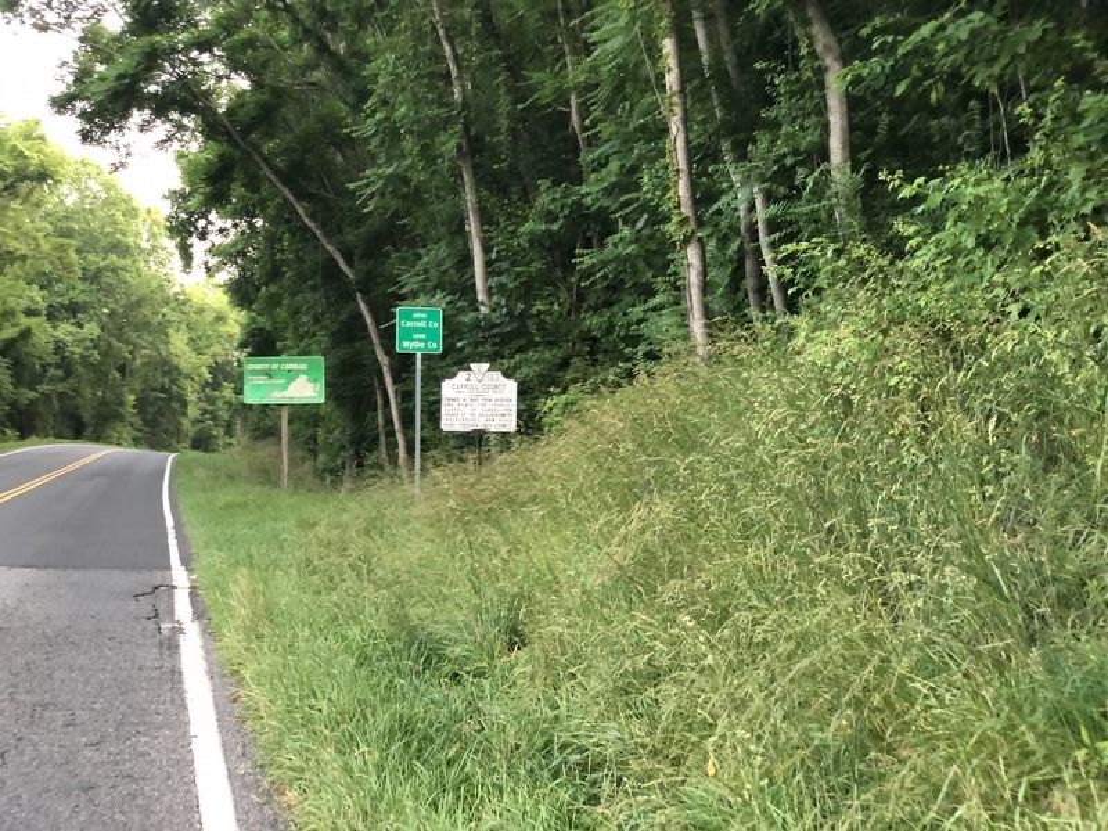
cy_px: 416
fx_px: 1664
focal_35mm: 52
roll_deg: +1.1
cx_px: 554
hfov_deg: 36.8
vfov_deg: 28.0
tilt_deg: +4.1
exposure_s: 1/50
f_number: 2.4
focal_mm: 6
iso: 125
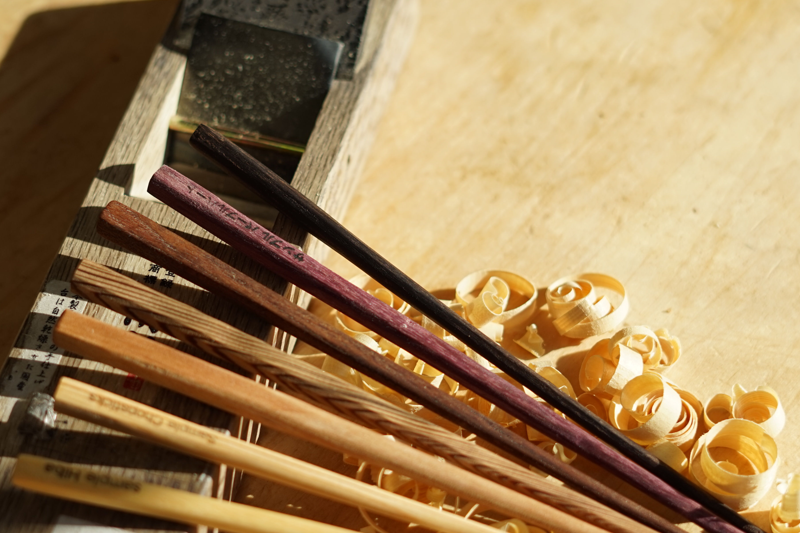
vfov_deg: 16.4
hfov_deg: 24.5
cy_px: 332
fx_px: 1844
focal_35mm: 83
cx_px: 351
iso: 100
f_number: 2.5
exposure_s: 1/1250
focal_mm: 50
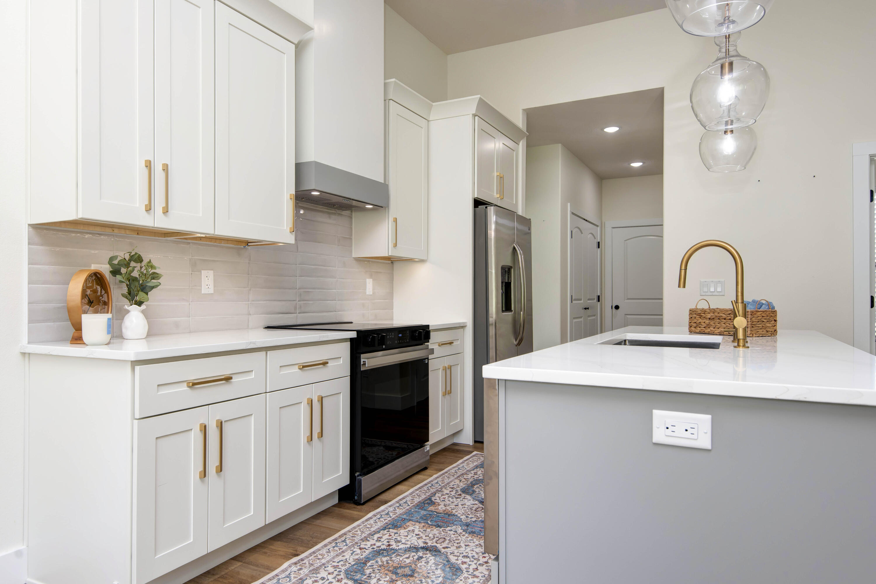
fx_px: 584
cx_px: 438
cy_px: 292
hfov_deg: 73.7
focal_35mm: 24
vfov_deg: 53.1
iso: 200
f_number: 6.7
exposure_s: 1/15
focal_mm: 24
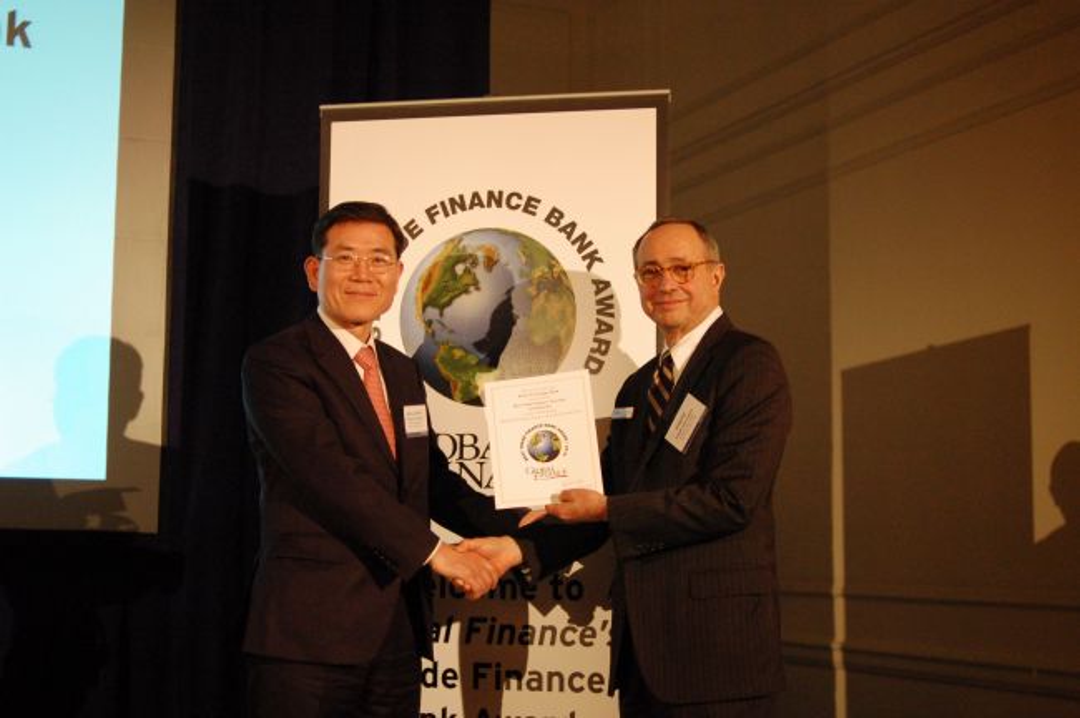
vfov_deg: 25.7
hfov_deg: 37.9
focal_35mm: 52
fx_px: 1573
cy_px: 359
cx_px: 540
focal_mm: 35
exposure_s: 1/100
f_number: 2
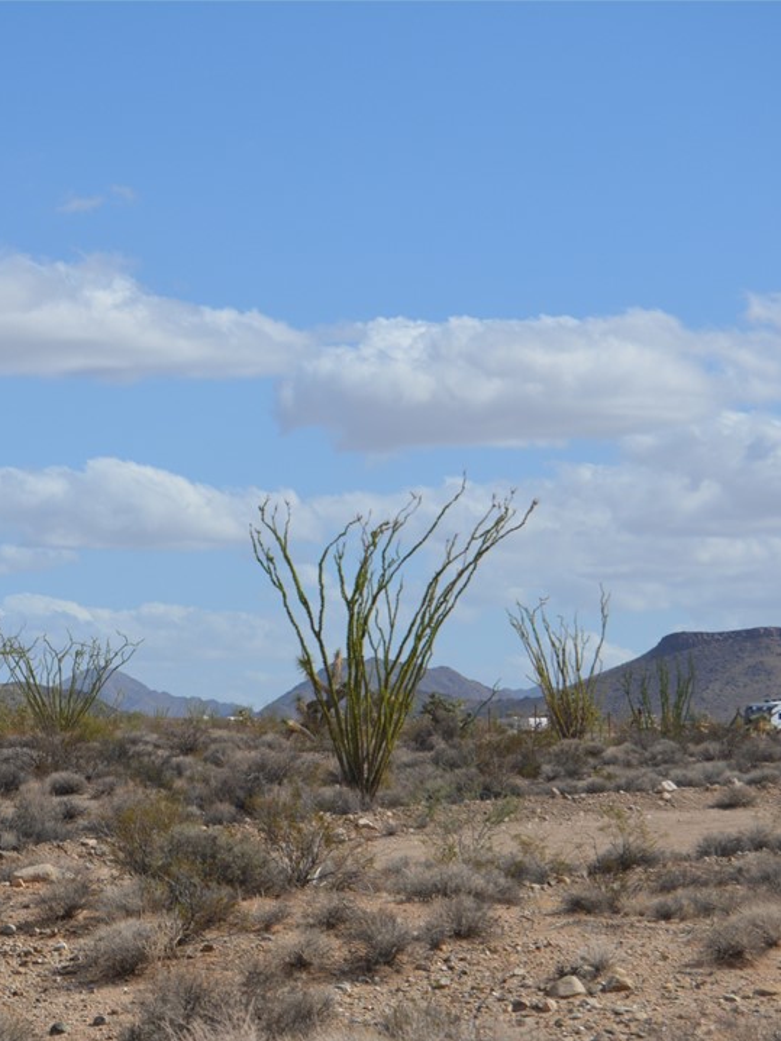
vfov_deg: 16.5
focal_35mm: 120
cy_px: 523
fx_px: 3603
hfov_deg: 12.3
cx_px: 223
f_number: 8
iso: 400
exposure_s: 1/2000
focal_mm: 55
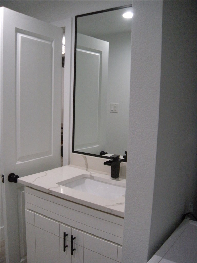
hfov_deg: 40.7
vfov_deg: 52.6
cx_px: 98
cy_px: 132
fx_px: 266
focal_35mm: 35
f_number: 3.8
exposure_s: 1/53
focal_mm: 5.9
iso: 400
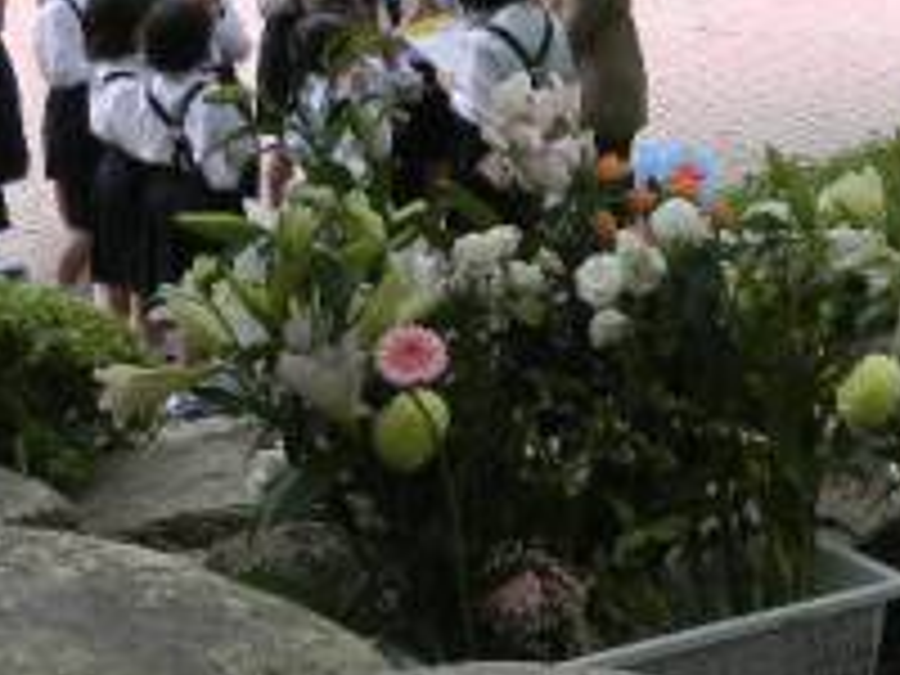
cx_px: 556
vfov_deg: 14.2
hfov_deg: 18.9
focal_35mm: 104
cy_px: 198
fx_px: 2704
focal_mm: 5.3
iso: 86
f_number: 3.9
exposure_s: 1/59.8
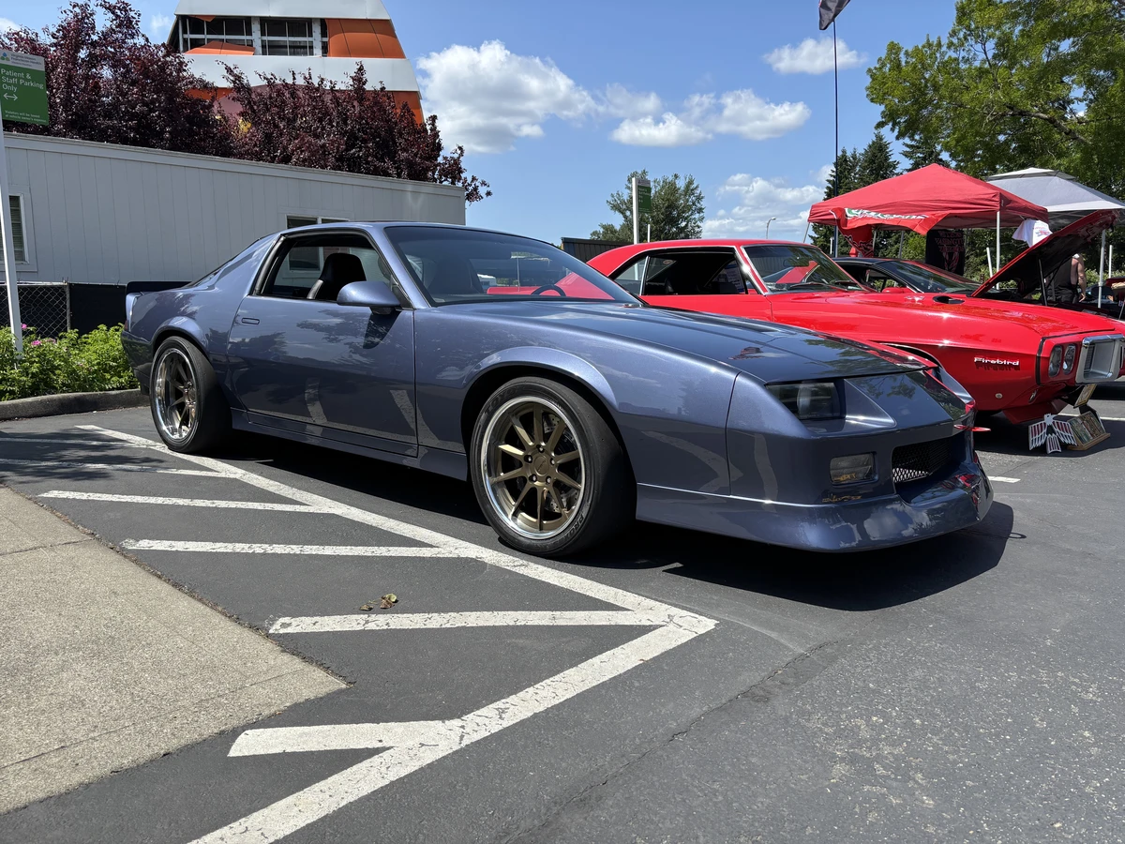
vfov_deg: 53.1
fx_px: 845
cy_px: 422
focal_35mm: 26
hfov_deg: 67.3
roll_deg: +2.4
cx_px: 562
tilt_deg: -8.8
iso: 50
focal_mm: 5.96
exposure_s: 1/2513
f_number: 1.6
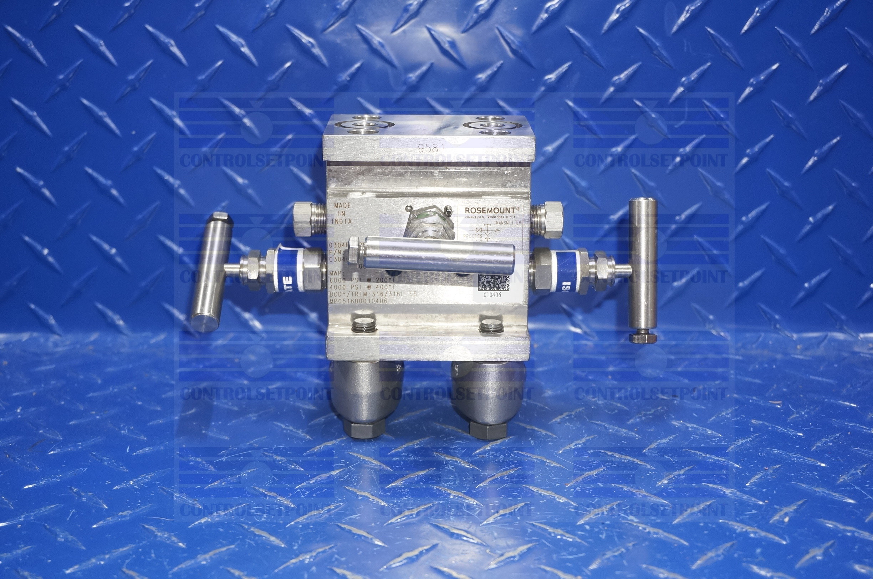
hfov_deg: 36.9
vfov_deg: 25.0
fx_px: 1307
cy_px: 290
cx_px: 436
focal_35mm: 54
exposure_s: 1/80
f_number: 5.6
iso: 800
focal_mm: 36
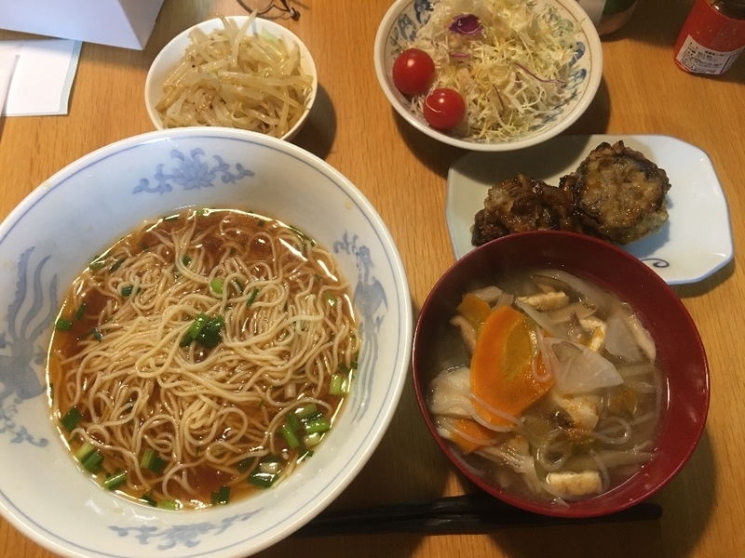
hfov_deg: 61.7
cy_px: 279
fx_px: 624
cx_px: 372
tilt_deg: -68.9
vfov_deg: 48.2
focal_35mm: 29
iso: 100
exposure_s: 1/15
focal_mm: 4.15
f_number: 2.2
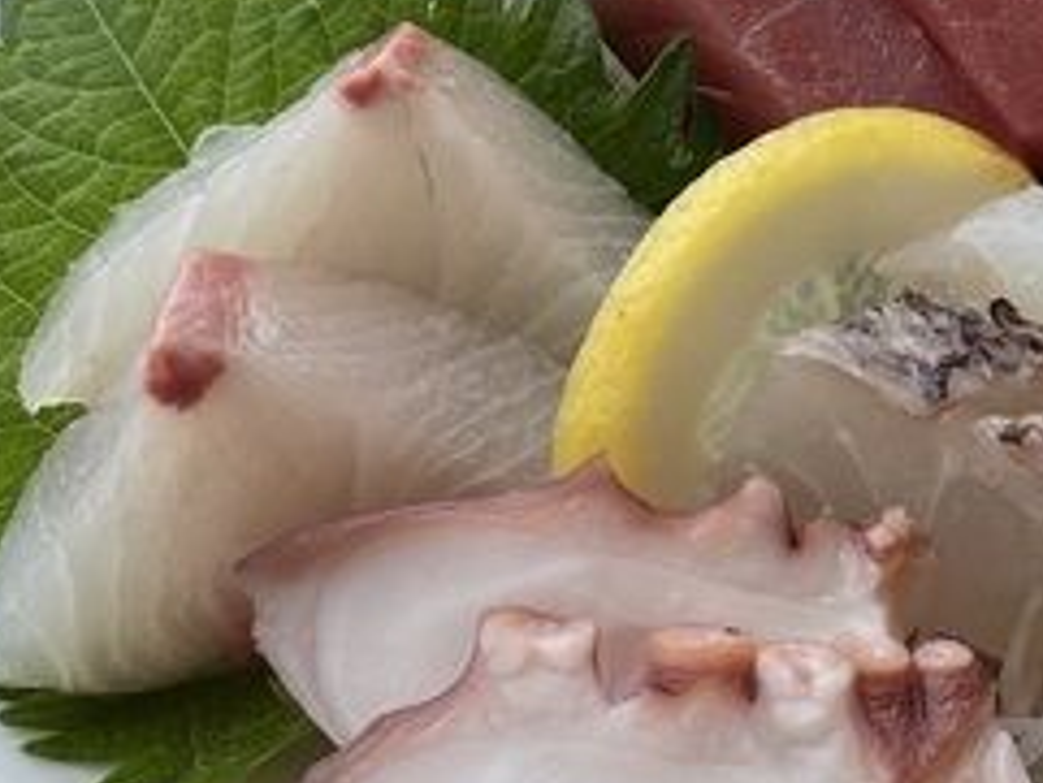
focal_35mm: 88
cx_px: 833
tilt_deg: -50.9
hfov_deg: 22.0
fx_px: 2653
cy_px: 357
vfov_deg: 16.8
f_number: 1.6
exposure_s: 1/1276
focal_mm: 4.2
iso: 32
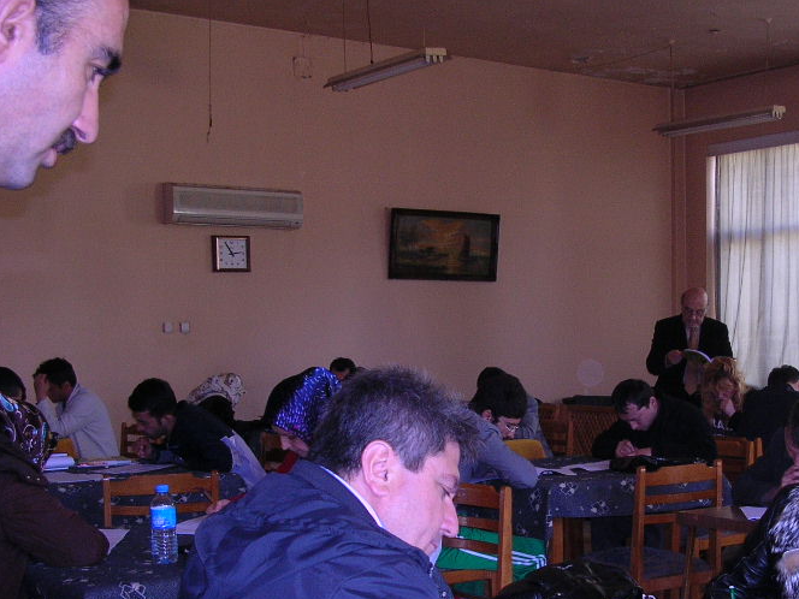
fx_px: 1246
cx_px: 611
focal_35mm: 54
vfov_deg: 26.6
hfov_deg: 34.7
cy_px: 461
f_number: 2.8
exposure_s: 1/60.1
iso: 77
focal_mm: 5.8
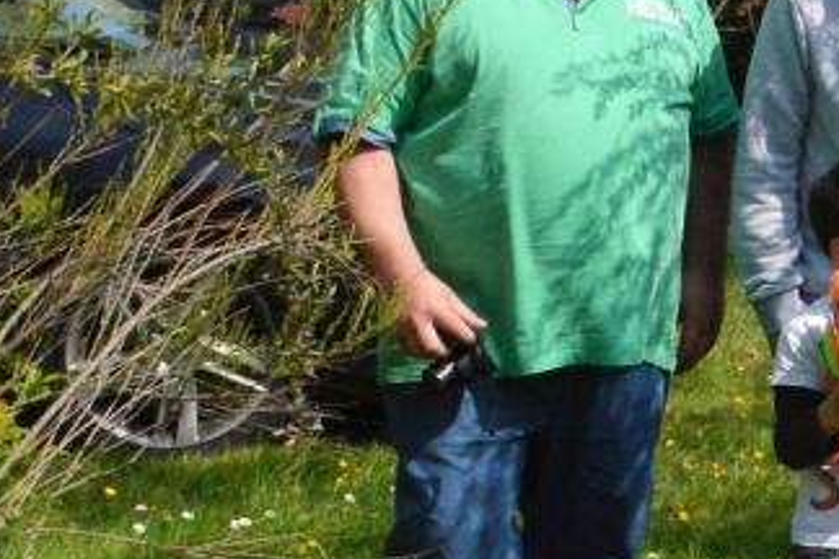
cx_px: 2312
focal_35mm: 175
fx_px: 4073
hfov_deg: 9.7
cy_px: -141
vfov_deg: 7.8
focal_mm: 21
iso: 800
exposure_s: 1/3200
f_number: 9
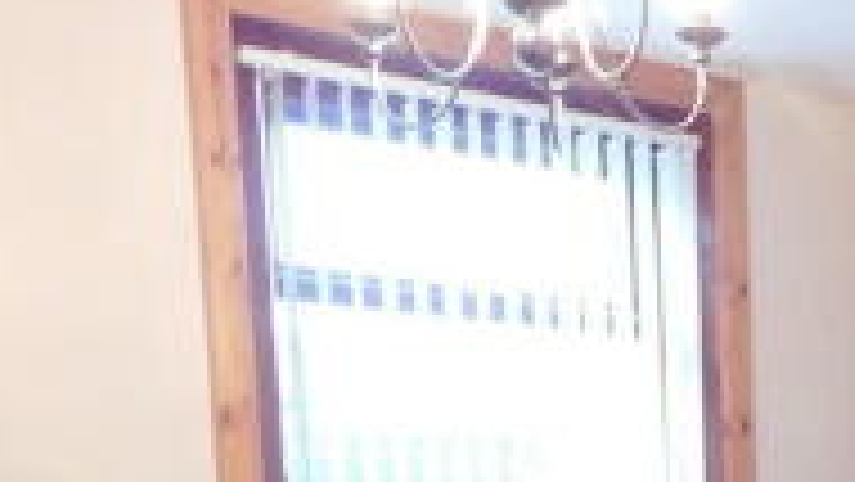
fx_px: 1746
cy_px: 939
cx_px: 799
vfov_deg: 13.6
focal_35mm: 77
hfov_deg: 26.4
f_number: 3
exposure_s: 1/8
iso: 400
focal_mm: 4
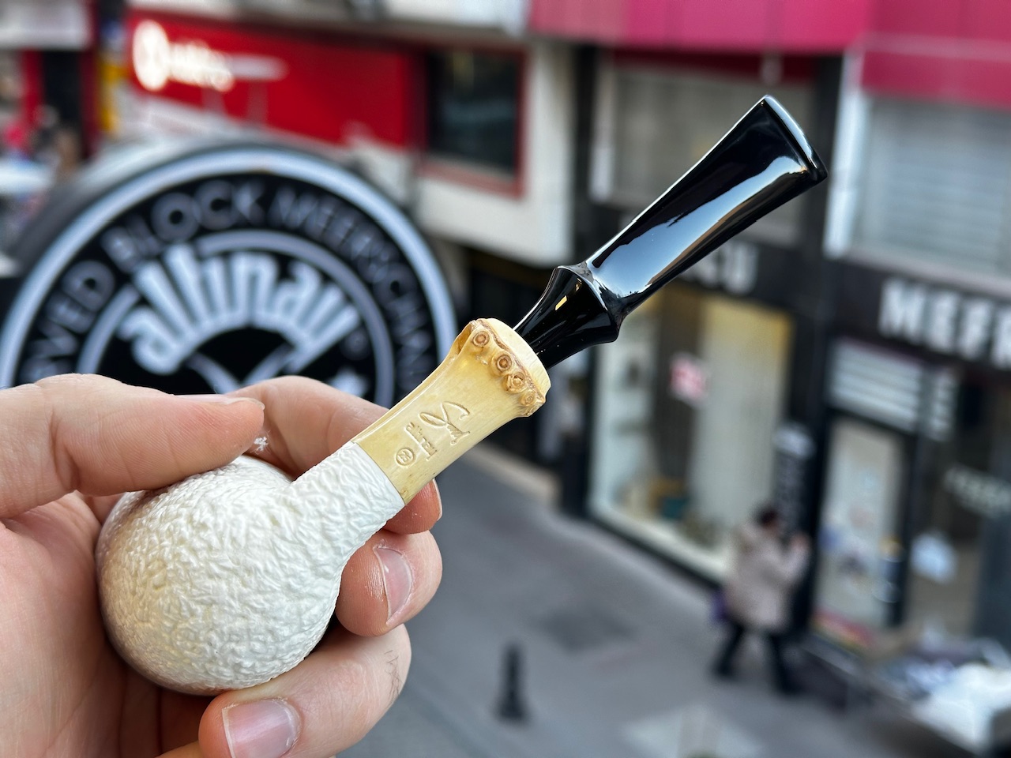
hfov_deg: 39.7
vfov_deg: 30.3
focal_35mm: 48
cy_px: 379
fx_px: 1402
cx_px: 506
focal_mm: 6.86
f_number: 1.78
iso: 64
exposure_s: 1/100
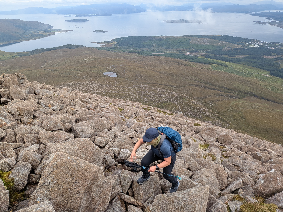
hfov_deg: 71.6
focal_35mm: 24
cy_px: 106
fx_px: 196
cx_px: 142
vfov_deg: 56.8
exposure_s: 1/549
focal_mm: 4.53
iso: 28
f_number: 1.7
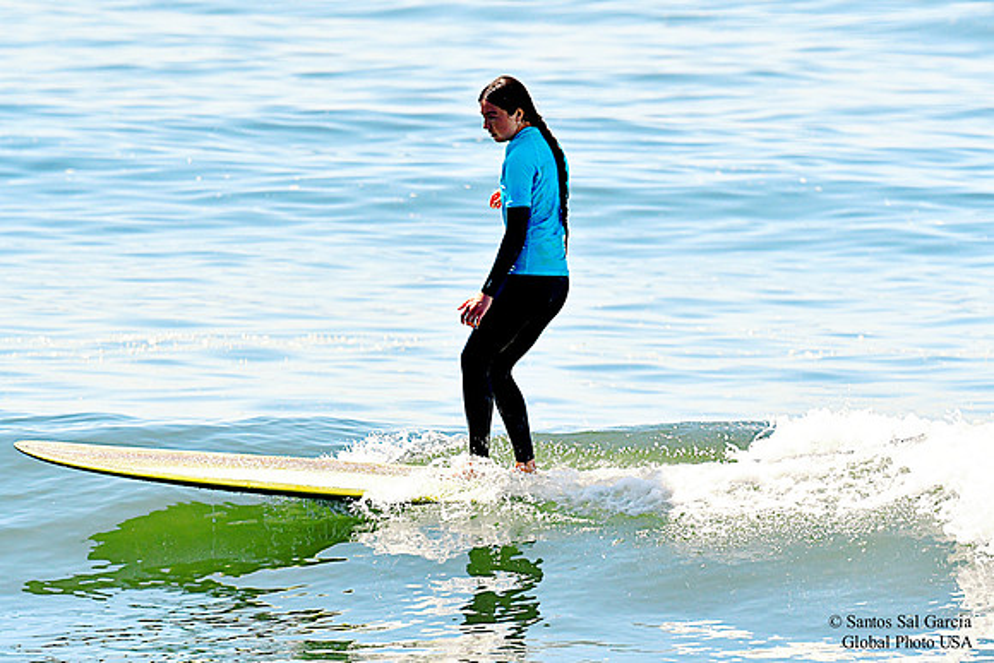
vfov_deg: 1.8
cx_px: 497
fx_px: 20712
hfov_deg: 2.7
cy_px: 332
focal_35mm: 750
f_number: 9
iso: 1600
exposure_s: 1/2500
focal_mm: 500
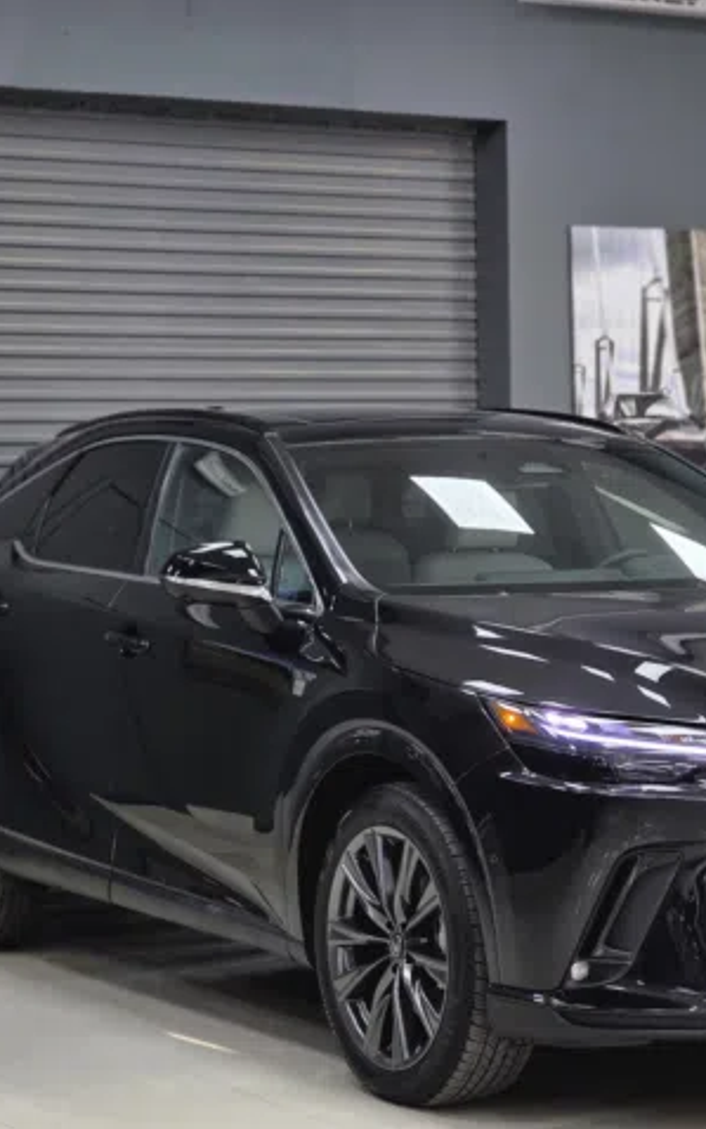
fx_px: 3015
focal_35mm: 98
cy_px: 564
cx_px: 524
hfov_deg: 13.3
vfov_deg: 21.2
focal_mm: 7.9
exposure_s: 1/50
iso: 80
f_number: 2.4
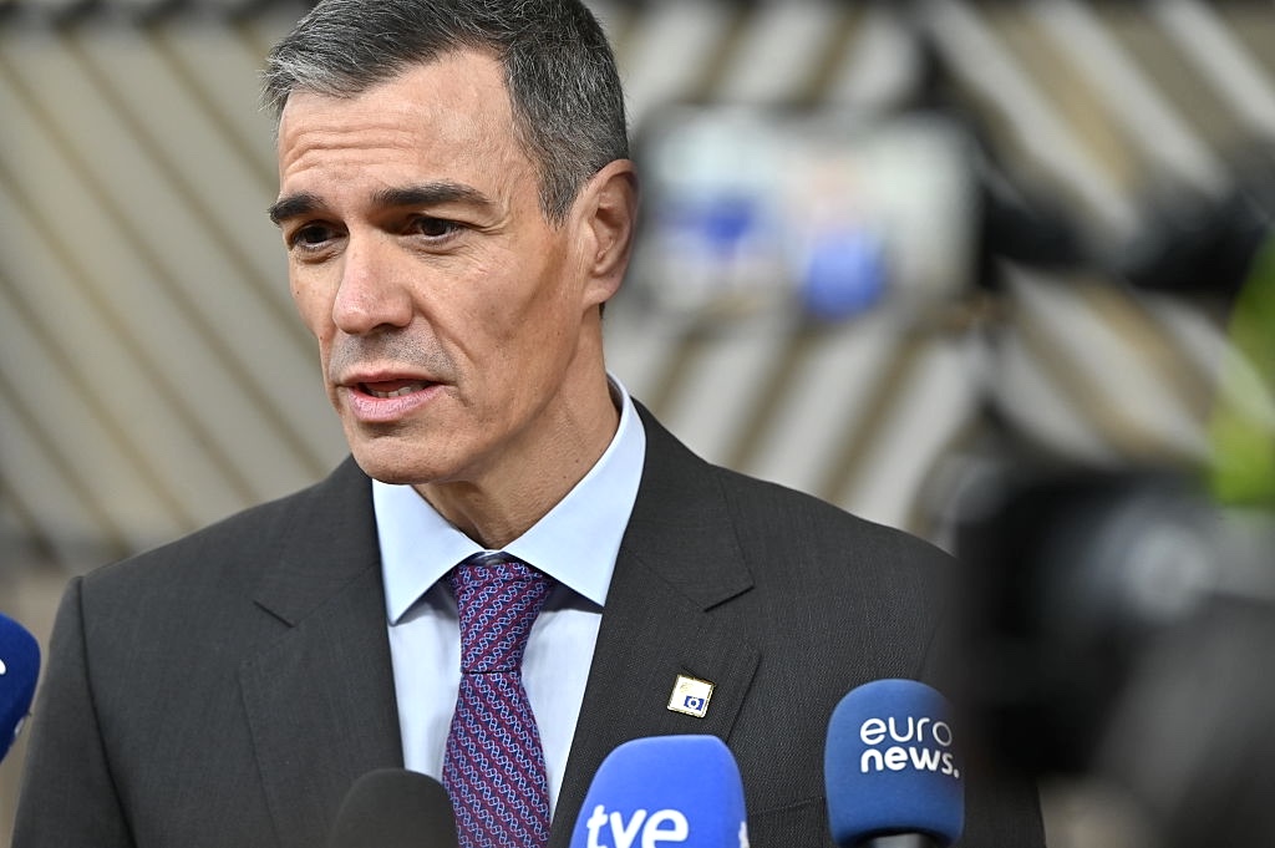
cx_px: 638
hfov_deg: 12.5
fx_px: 5839
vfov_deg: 8.3
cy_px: 424
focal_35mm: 165
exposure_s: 1/200
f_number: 4
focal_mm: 165
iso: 1100
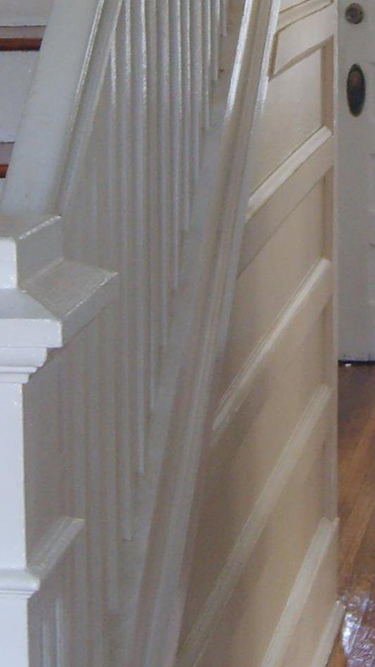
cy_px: 95
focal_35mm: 131
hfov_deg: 9.2
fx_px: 2315
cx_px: 332
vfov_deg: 16.2
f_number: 2.8
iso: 88
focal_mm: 7.4
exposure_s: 1/30
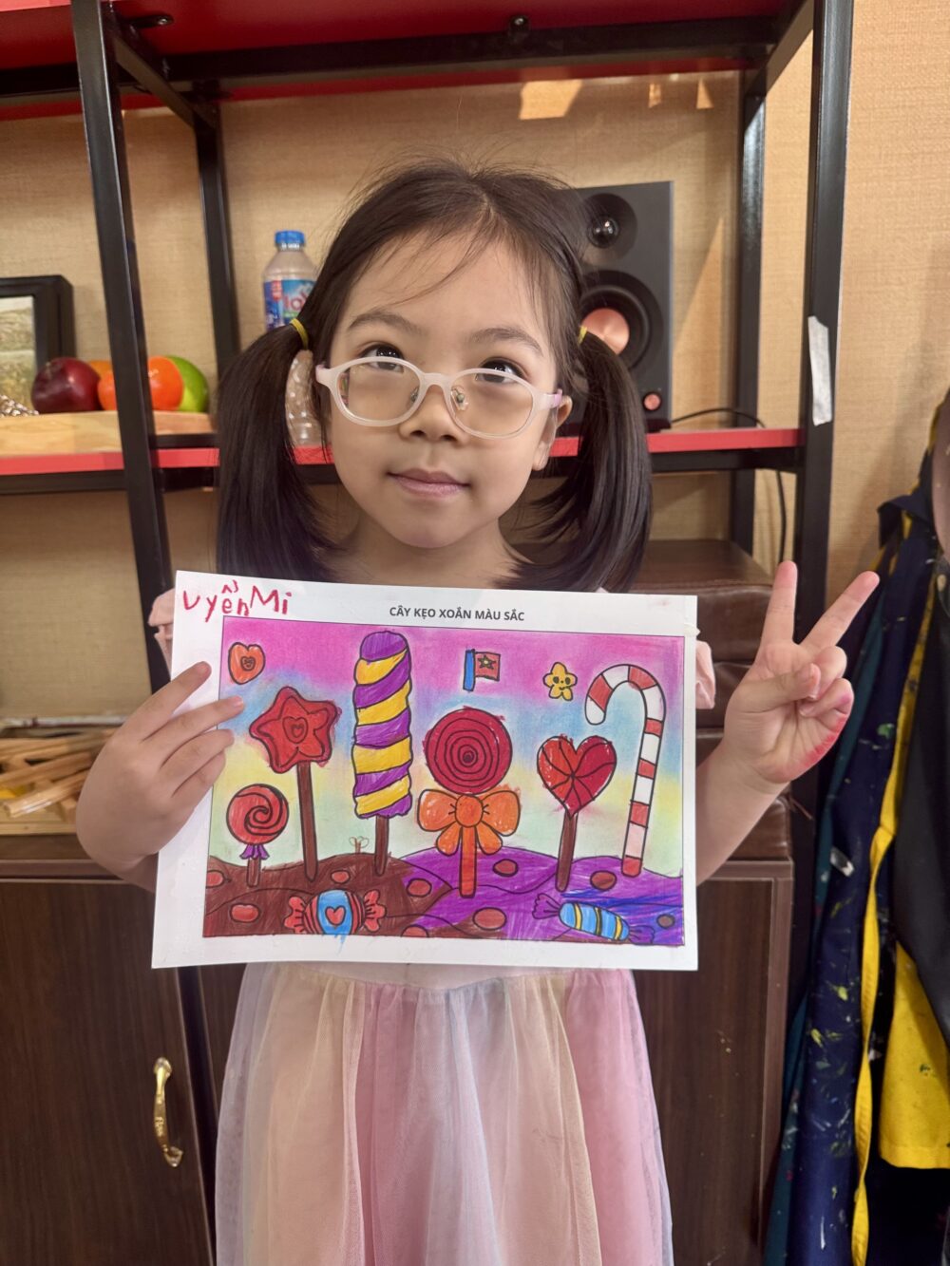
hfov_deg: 56.8
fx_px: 878
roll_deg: +4.5
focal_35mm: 24
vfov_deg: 71.6
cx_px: 475
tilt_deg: -11.0
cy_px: 633
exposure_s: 1/100
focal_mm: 6.76
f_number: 1.78
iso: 200
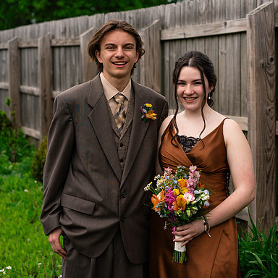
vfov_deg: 16.0
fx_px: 990
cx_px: 185
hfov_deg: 15.9
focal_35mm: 109
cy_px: 139
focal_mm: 85
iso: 400
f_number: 5
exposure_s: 1/800
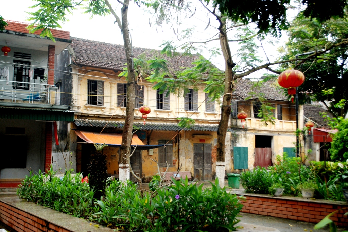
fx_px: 377
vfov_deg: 34.3
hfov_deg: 49.5
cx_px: 174
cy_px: 116
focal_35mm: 39
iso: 400
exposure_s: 1/20
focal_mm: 26
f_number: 4.5
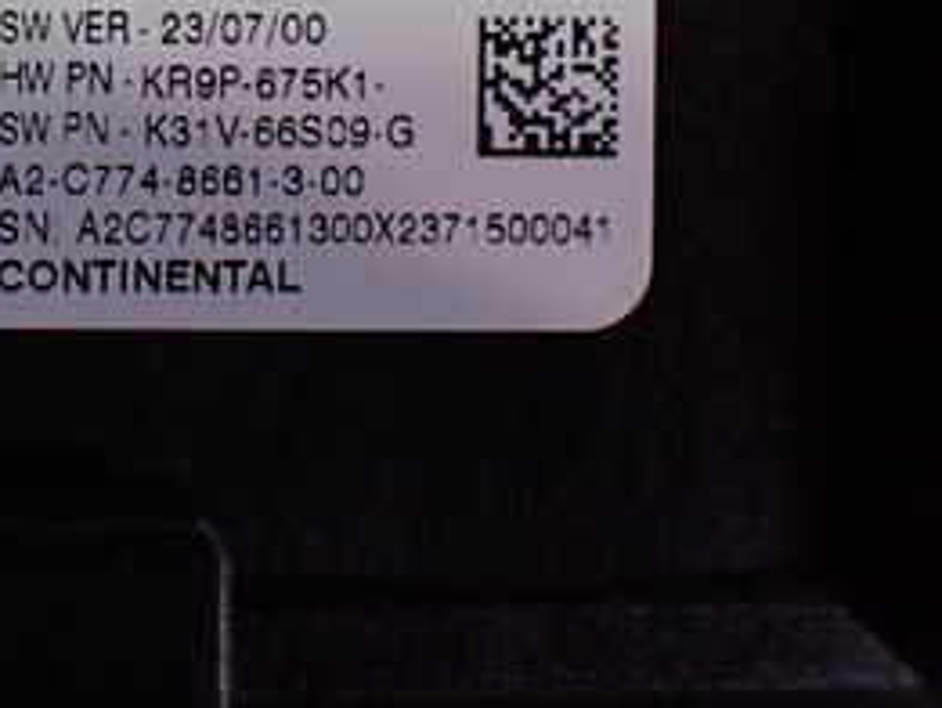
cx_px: -112
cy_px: 0
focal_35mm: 69
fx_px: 1879
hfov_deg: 25.9
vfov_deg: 20.6
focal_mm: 5.4
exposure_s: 1/125
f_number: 2.3
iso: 500
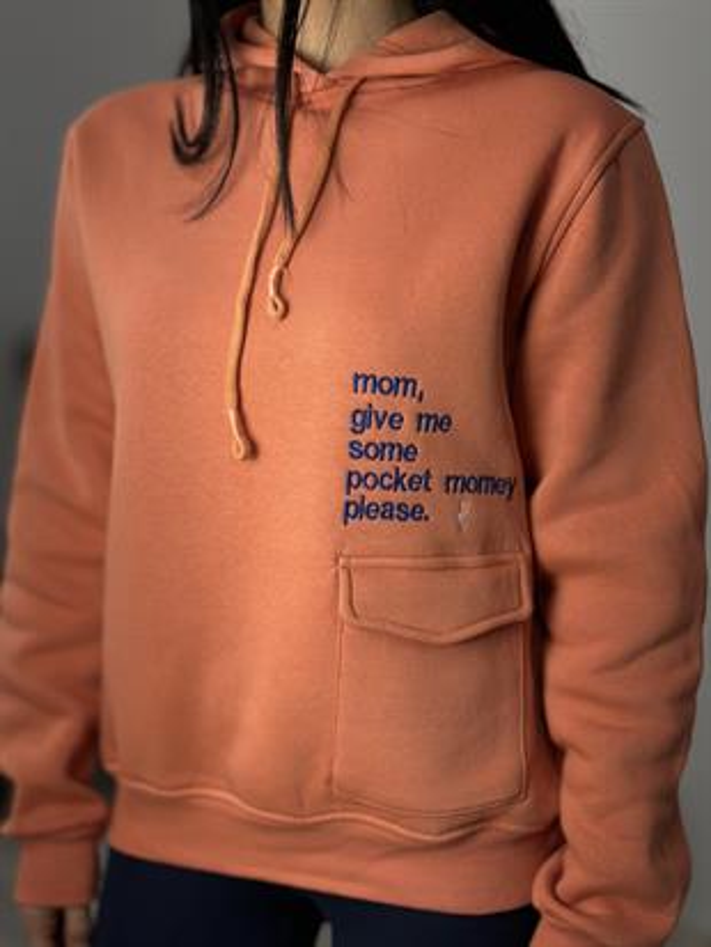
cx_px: 356
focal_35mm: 48
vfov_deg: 39.6
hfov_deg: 30.3
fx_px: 1314
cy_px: 474
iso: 64
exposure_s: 1/144
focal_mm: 6.86
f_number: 1.78
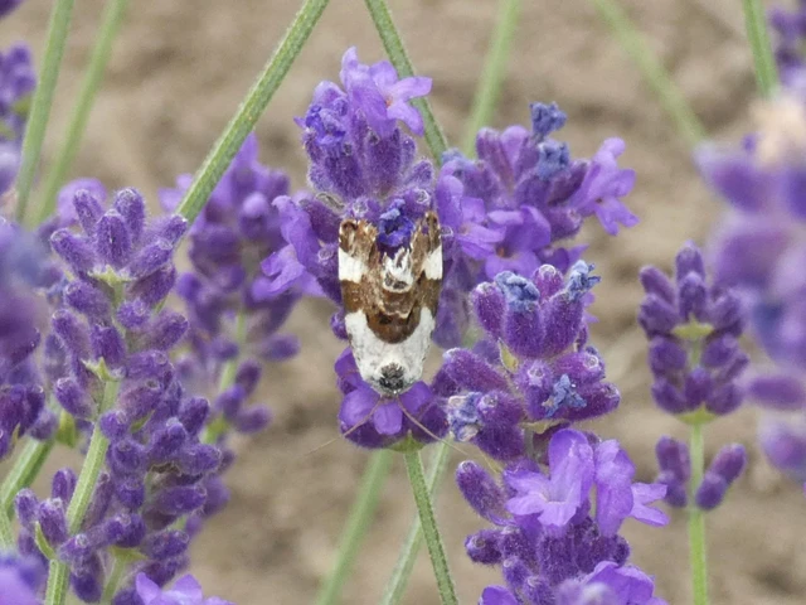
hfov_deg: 19.6
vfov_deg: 14.8
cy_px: 302
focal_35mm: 100
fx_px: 2328
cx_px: 403
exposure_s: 1/80
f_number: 4.8
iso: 200
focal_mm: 17.9
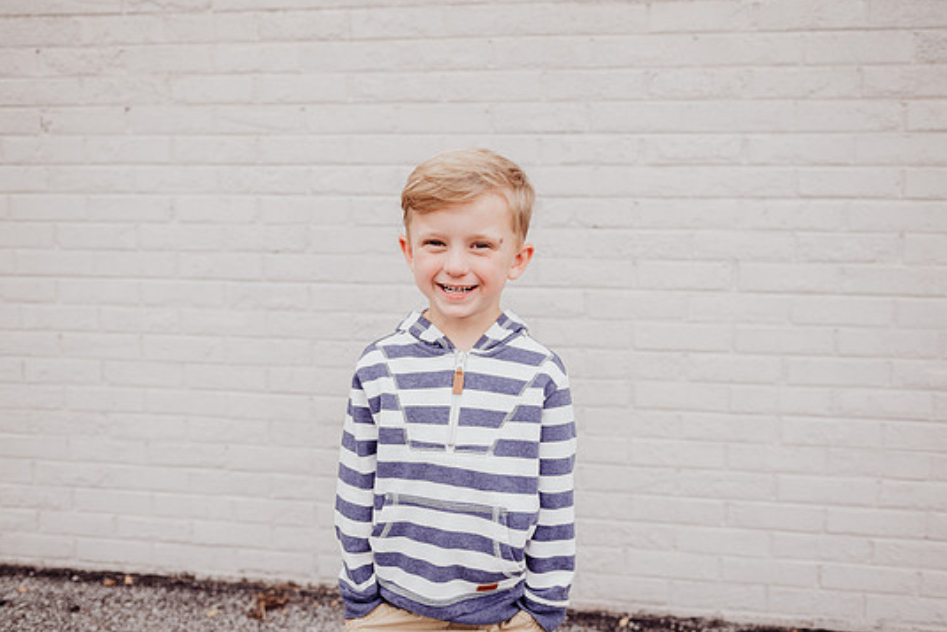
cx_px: 478
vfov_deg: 49.6
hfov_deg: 69.4
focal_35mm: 26
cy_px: 304
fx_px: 684
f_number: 2.5
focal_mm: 24
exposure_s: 1/200
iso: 200
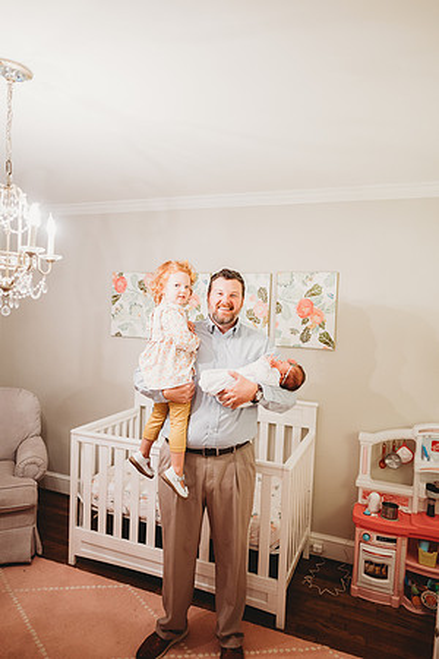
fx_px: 439
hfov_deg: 53.1
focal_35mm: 24
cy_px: 330
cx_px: 220
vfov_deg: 73.7
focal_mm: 24
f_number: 2.2
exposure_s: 1/125
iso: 1250
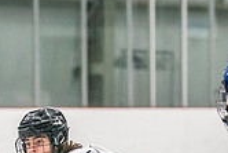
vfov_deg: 2.0
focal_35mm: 685
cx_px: 7
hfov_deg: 3.0
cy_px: 193
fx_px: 4342
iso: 3200
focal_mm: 125
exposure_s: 1/1250
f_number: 2.8
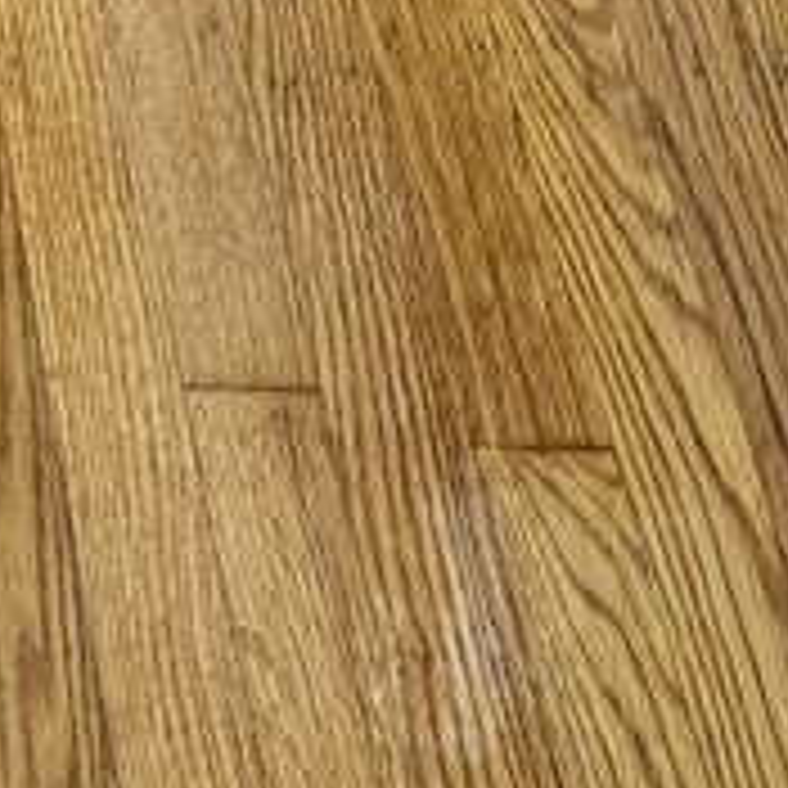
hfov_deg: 11.9
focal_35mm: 131
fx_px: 3374
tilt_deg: -51.1
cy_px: 140
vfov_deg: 13.2
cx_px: -770
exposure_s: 1/120
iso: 50
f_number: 1.78
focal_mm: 6.76
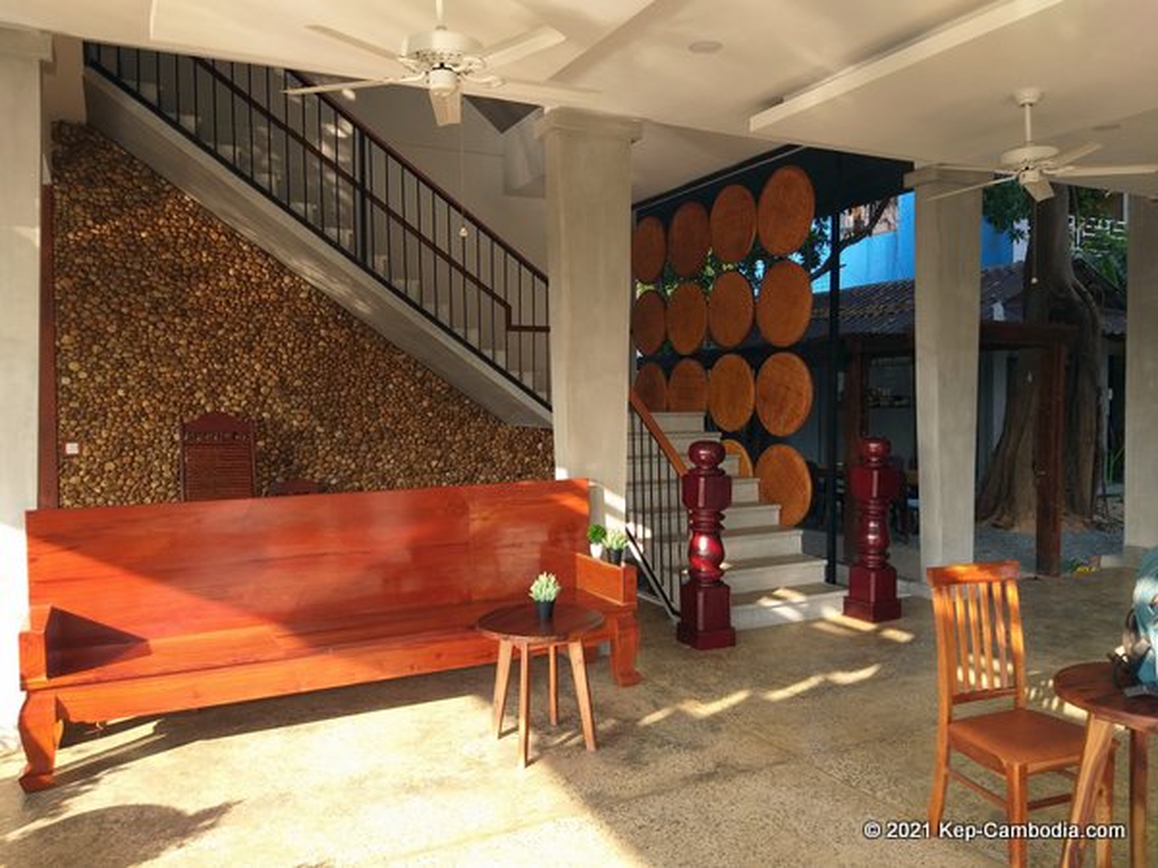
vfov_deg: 53.1
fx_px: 870
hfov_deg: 67.3
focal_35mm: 26
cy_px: 434
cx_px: 579
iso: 40
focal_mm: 3.93
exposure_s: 1/194
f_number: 1.7
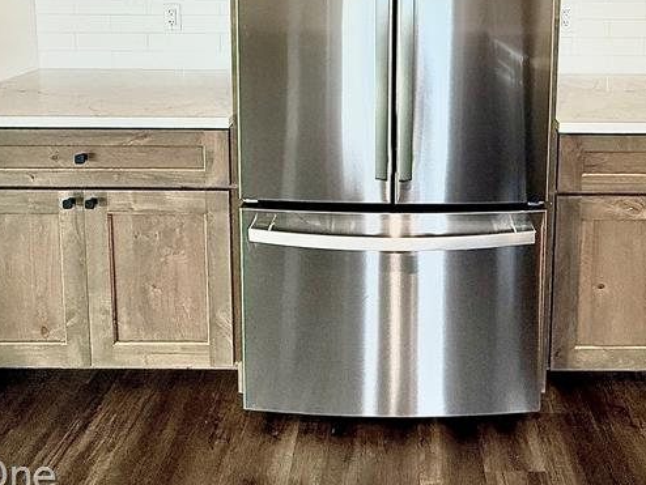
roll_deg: -0.2
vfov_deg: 42.0
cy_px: 4
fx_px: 541
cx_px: 404
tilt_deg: -5.8
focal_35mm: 29
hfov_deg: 60.8
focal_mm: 2.22
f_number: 2.2
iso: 320
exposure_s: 1/120
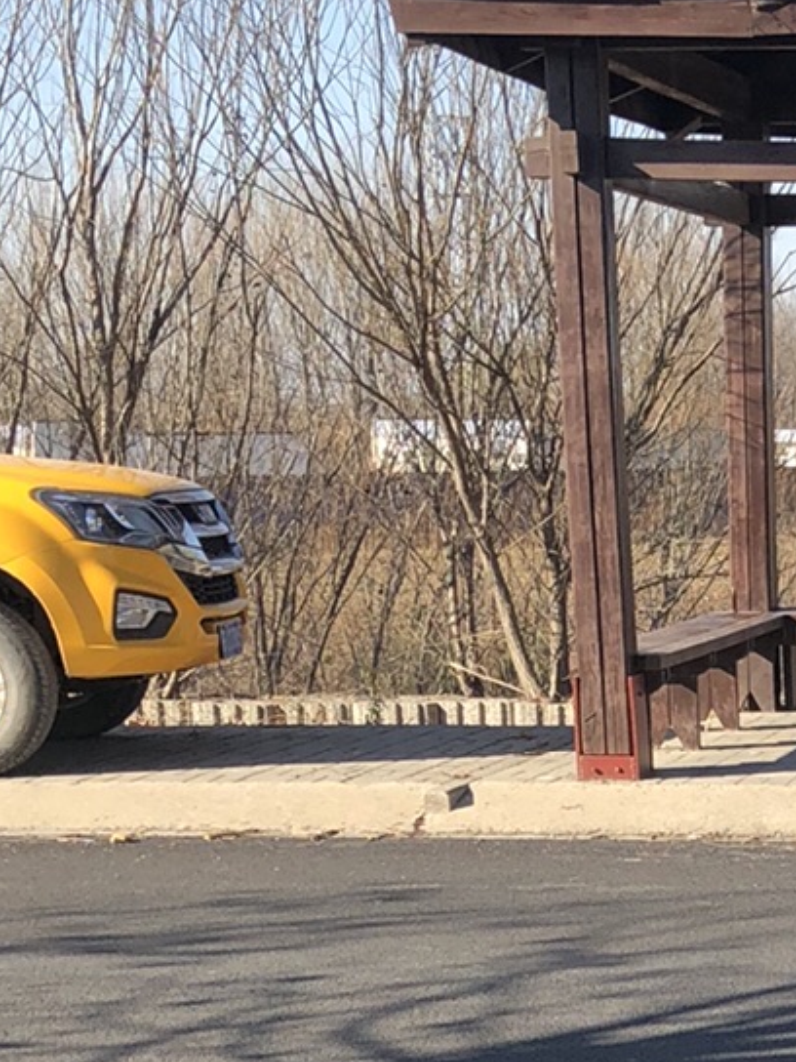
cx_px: 1317
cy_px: 1216
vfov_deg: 18.3
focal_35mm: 103
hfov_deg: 13.3
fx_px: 3158
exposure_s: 1/941
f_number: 1.8
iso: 20
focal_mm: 4
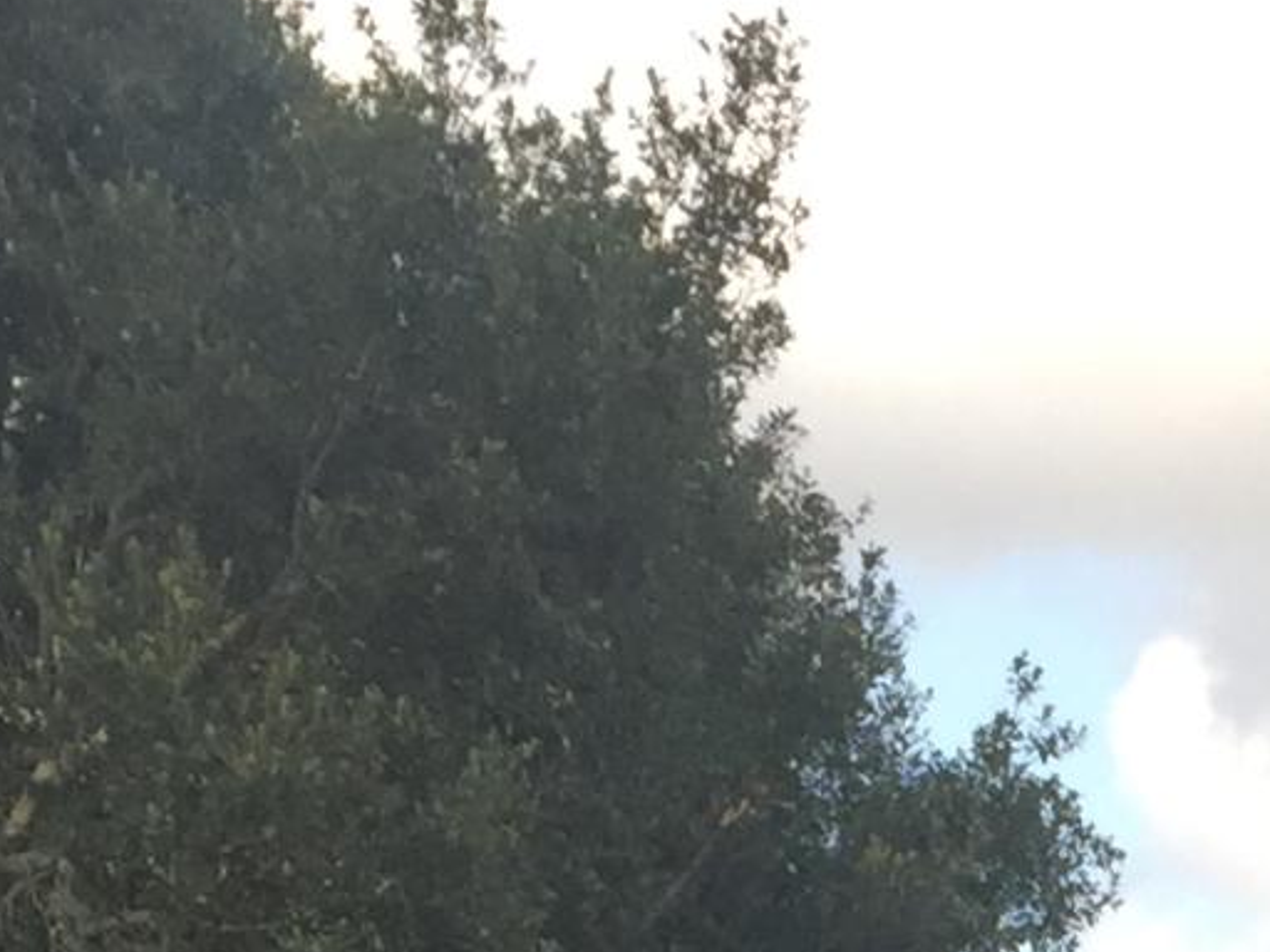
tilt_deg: -6.4
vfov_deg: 7.8
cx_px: 1525
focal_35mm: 170
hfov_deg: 11.4
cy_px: 2630
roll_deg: -2.2
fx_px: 6237
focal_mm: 4.15
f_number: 2.2
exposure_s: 1/373
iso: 32
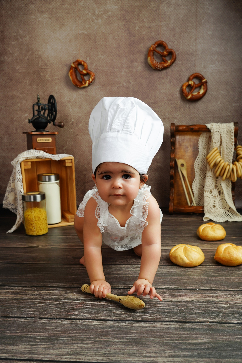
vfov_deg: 60.3
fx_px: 312
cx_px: 121
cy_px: 182
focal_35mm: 31
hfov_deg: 42.3
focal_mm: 31
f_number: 5.6
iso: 320
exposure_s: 1/160
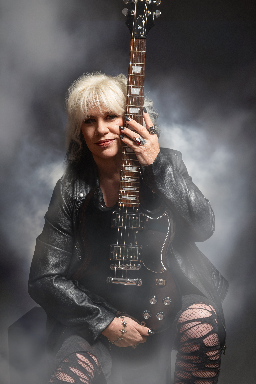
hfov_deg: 20.6
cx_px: 125
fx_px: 703
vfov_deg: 30.5
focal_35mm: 66
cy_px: 192
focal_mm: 62
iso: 100
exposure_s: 1/200
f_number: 8
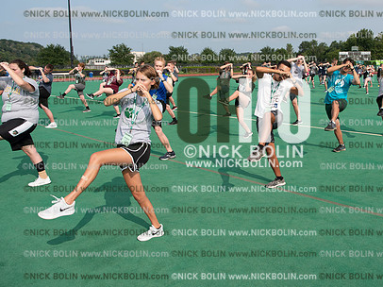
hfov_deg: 54.6
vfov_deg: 42.8
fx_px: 365
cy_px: 123
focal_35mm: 33
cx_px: 243
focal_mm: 24
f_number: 5.6
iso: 125
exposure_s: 1/640
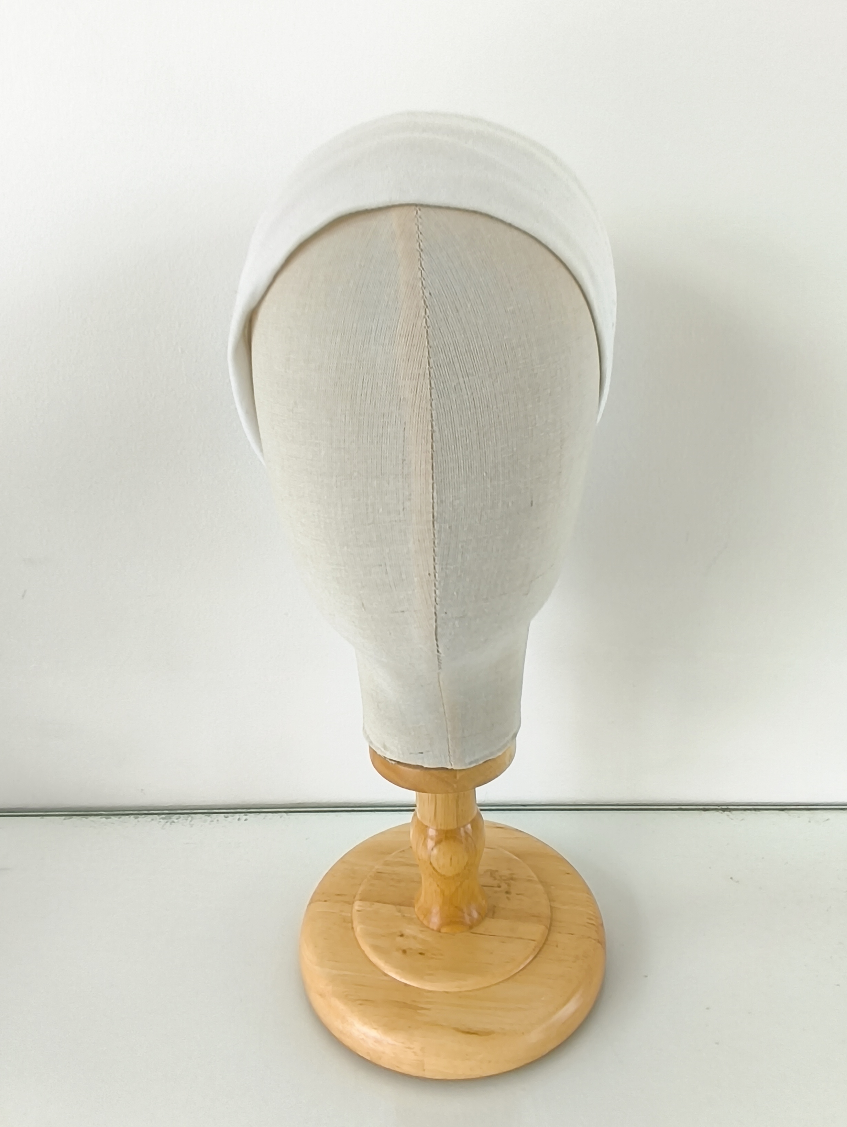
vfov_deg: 73.9
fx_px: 750
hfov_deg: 58.9
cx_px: 424
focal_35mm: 23
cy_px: 564
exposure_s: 1/60
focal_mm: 1.65
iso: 50
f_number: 2.2
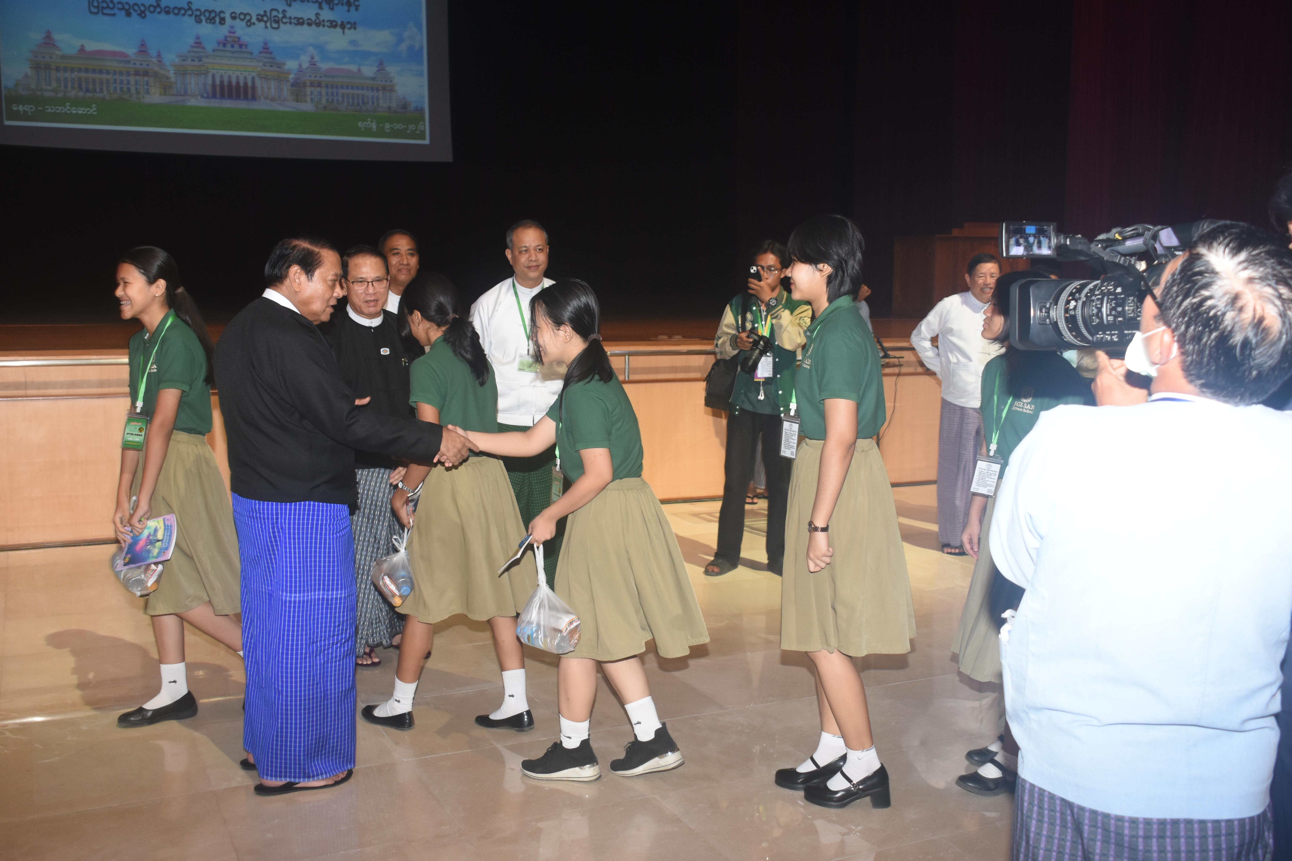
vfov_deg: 36.9
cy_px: 430
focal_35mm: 36
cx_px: 646
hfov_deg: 53.1
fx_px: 1292
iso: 800
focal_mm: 24
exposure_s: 1/60
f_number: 5
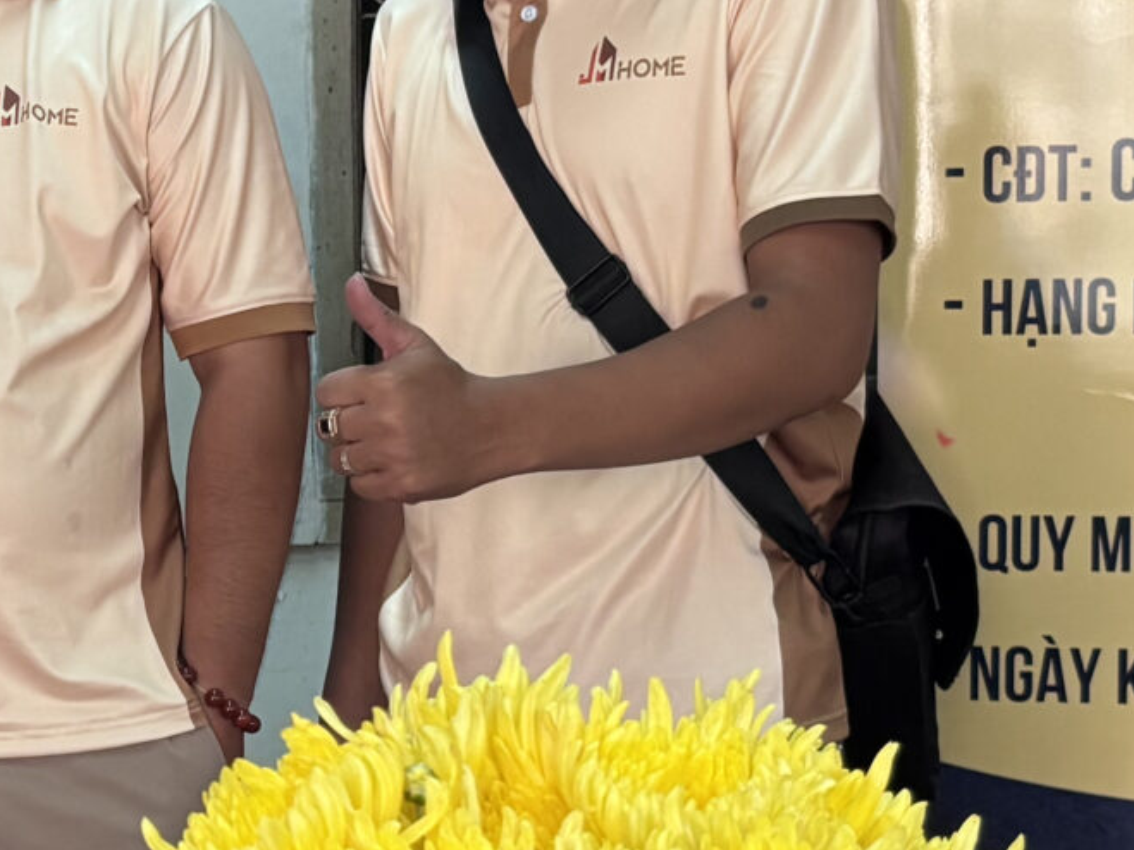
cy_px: 466
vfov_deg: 14.6
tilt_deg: -3.2
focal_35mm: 101
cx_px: -62
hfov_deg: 18.8
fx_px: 3308
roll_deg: +0.8
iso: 200
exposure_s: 1/50
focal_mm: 5.96
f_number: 1.6
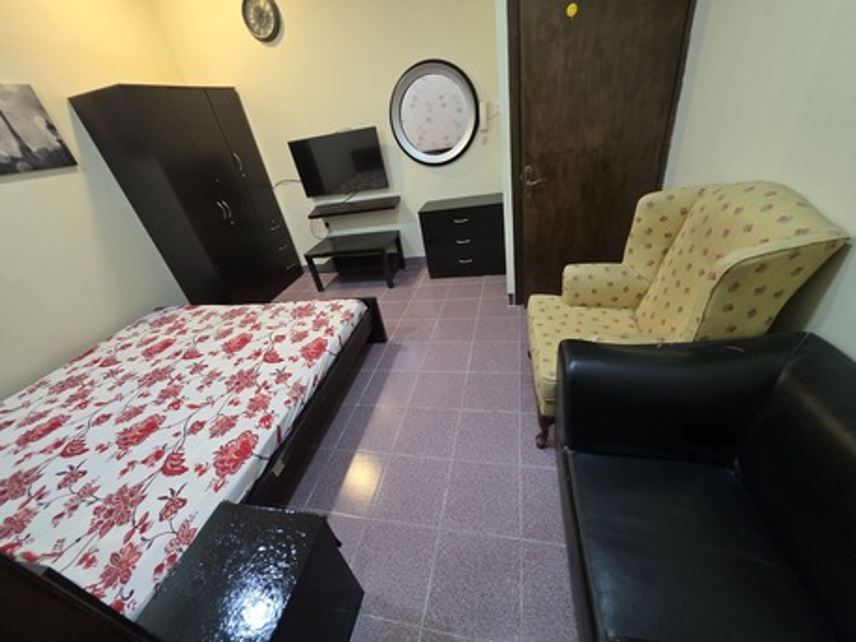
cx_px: 428
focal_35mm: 13
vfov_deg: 89.9
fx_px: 322
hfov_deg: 106.2
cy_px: 321
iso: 250
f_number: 1.9
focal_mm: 2.2
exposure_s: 1/50
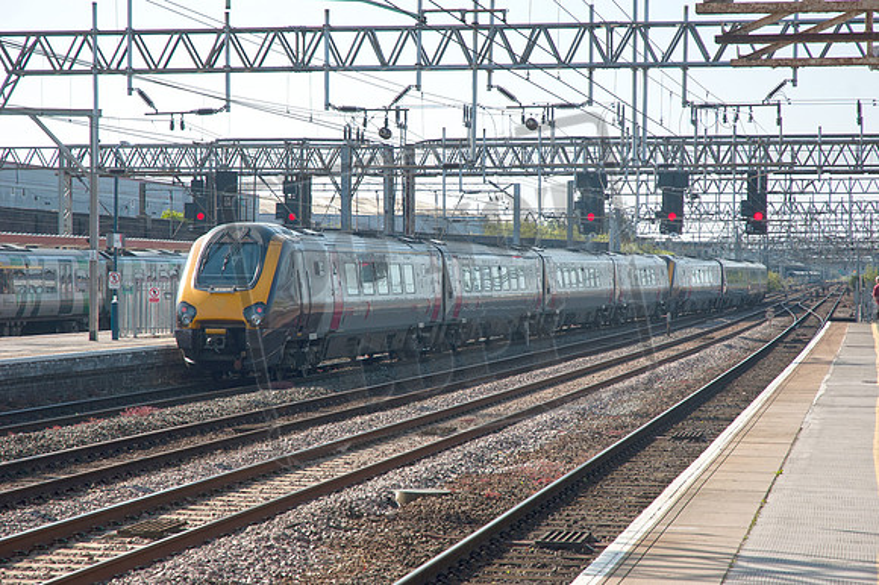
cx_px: 440
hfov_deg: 19.5
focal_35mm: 105
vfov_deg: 13.0
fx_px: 2562
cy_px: 292
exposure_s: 1/500
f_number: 5.6
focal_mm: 70
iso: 220
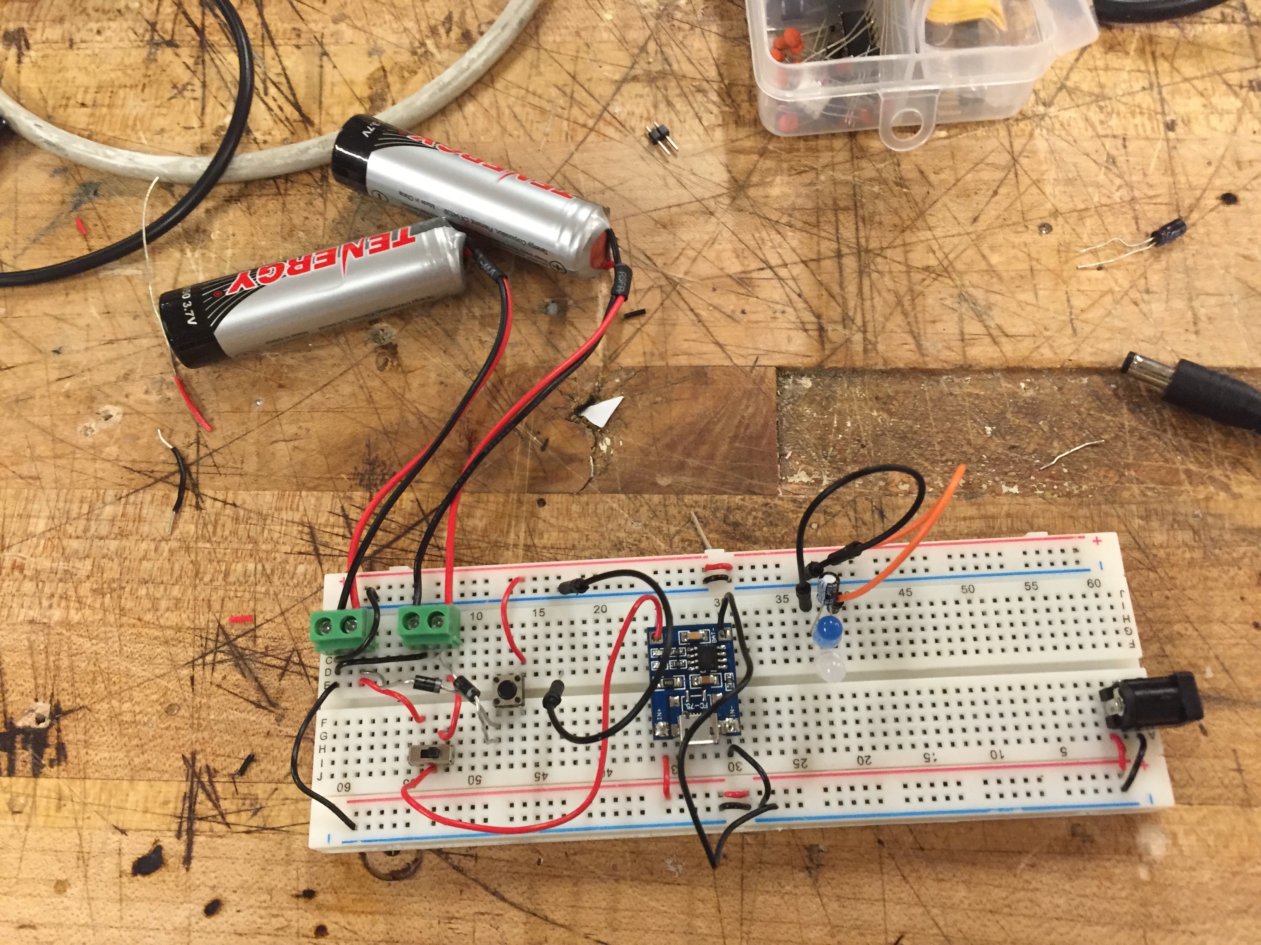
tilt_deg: -67.8
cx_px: 630
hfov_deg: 61.7
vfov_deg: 48.2
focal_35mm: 29
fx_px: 1056
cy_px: 472
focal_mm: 4.15
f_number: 2.2
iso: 200
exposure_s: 1/30
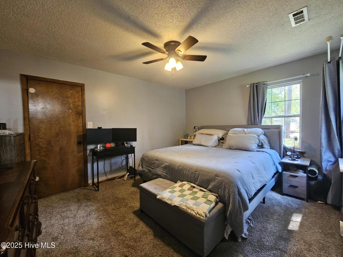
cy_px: 128
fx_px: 129
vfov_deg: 89.9
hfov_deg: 106.2
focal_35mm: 13
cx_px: 172
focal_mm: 2.2
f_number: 2.2
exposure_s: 1/40
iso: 320
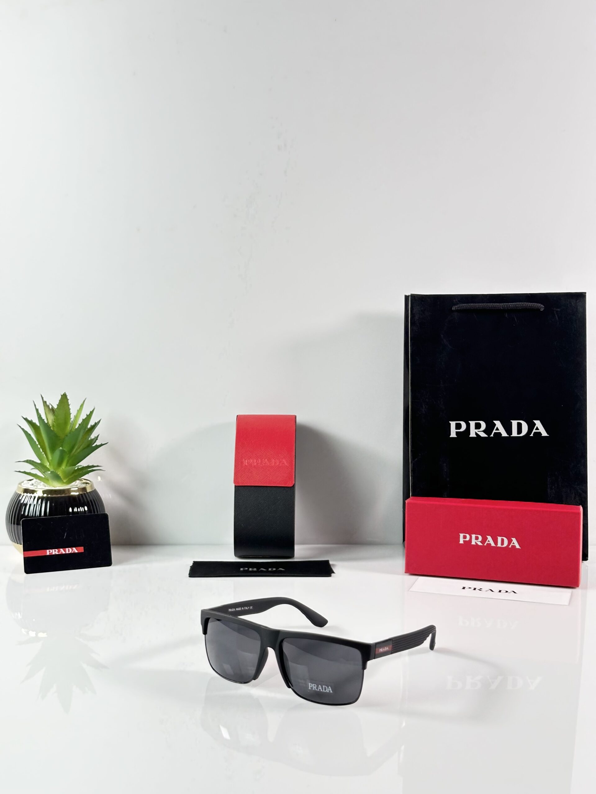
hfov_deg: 30.3
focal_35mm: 48
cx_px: 298
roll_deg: -0.6
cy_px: 397
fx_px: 1102
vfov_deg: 39.7
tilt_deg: -6.3
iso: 64
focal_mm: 6.86
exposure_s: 1/50
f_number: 1.78
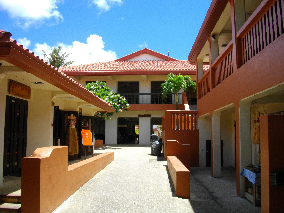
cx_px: 142
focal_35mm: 32
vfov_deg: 44.2
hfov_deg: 56.8
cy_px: 106
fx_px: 263
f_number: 5.5
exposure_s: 1/200
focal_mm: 5.7
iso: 100
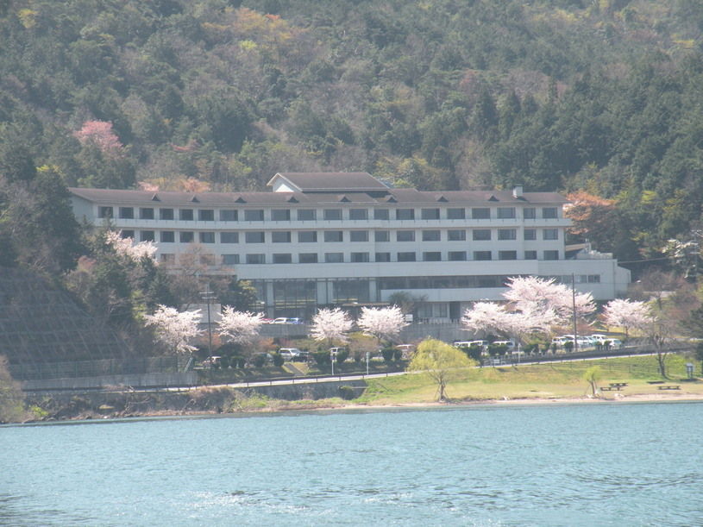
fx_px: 3817
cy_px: 264
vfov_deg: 7.9
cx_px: 352
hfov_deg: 10.5
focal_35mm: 188
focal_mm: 33.3
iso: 64
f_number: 5.6
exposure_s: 1/173
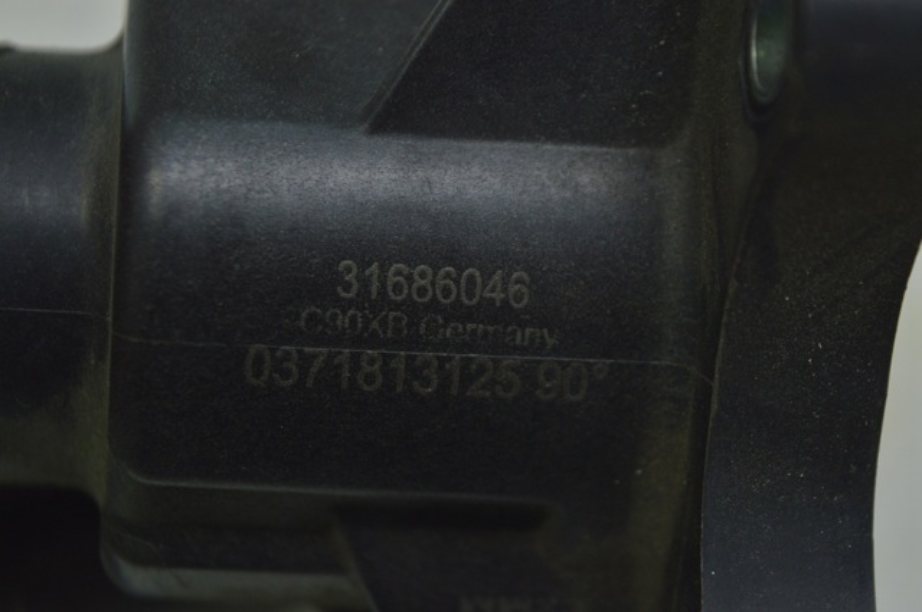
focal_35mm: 82
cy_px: 306
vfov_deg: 16.5
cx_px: 461
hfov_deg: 24.6
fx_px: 2110
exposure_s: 1/40
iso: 400
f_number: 5.6
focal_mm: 55
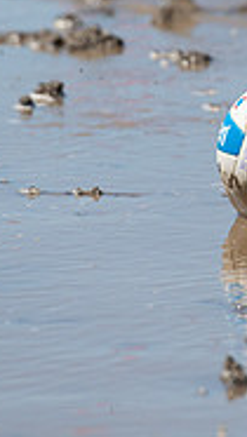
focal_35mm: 764
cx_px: 280
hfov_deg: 1.6
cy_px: 82
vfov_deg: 2.8
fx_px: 8871
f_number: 2.8
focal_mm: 200
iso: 64
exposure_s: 1/3200
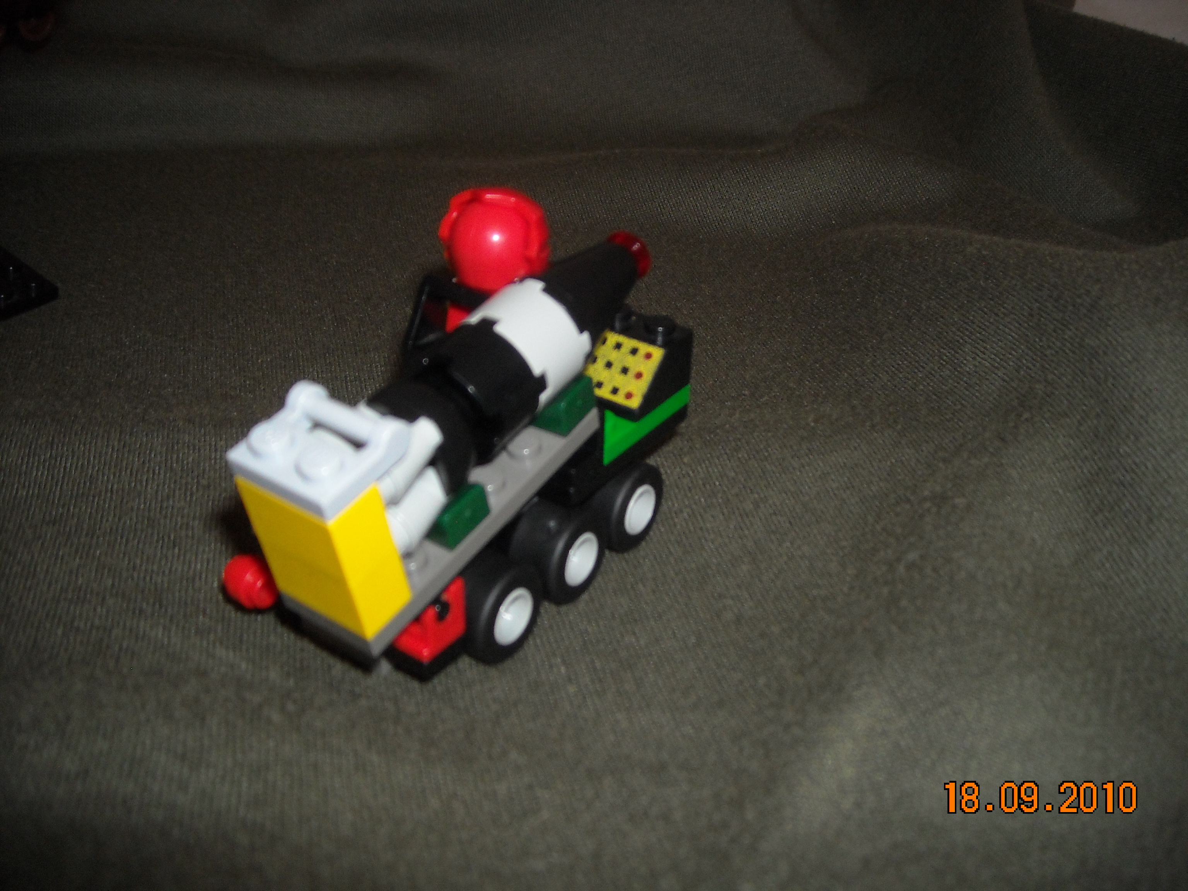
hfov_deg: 52.6
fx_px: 1201
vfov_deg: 40.7
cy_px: 446
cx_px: 594
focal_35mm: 35
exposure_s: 1/60
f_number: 5.6
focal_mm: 5.7
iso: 200
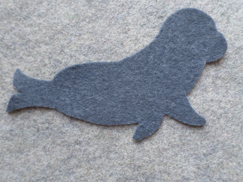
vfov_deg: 45.3
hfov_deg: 58.3
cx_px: 119
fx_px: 218
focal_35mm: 31
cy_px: 77
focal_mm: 4.5
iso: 160
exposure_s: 1/30
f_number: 2.5
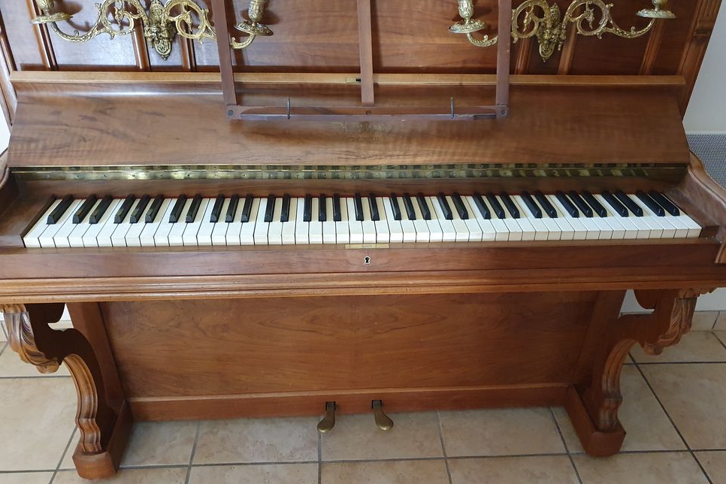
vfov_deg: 46.4
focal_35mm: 28
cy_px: 261
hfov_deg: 65.5
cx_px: 353
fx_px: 565
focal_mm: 4.32
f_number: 1.5
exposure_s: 1/50
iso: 500
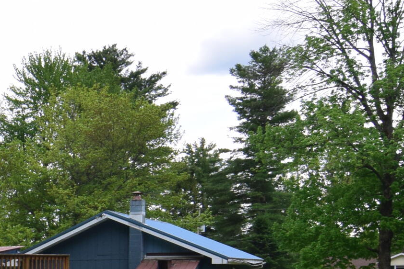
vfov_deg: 21.7
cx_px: -36
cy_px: 309
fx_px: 660
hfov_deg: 30.6
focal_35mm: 59
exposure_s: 1/250
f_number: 8
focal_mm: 11
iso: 400
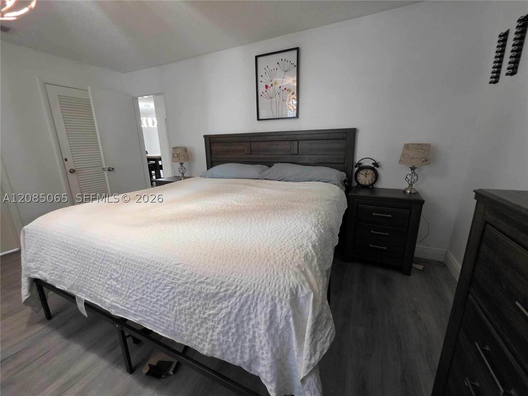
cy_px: 198
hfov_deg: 106.2
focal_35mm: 13
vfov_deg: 89.9
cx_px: 264
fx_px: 198
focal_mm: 2.2
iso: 500
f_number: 1.9
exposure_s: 1/60
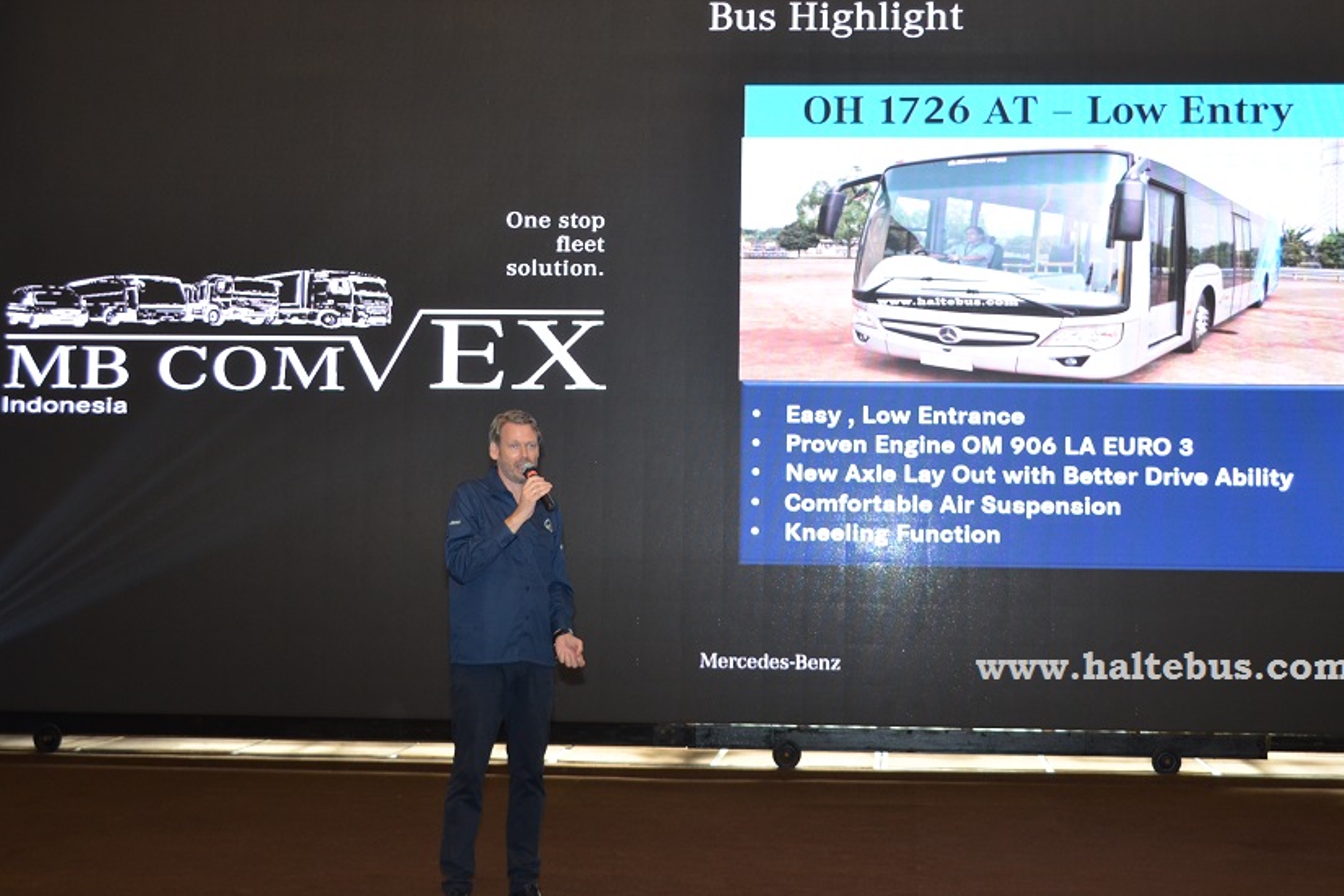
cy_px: 424
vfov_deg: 25.7
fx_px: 1964
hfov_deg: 37.7
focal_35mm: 53
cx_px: 738
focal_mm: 29
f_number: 4.5
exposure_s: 1/50
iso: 640
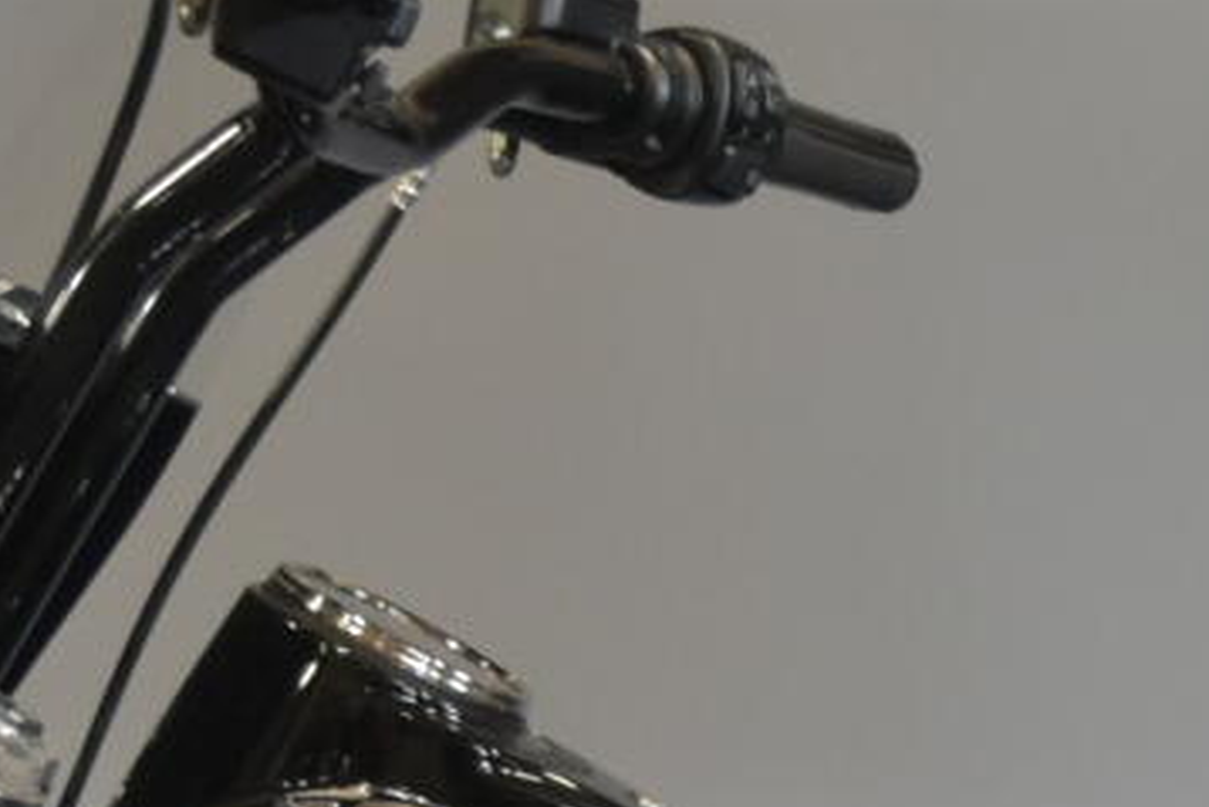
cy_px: 1059
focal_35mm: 201
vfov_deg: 6.8
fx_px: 6753
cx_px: 1283
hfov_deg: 10.1
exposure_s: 1/30
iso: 900
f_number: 4
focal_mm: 24
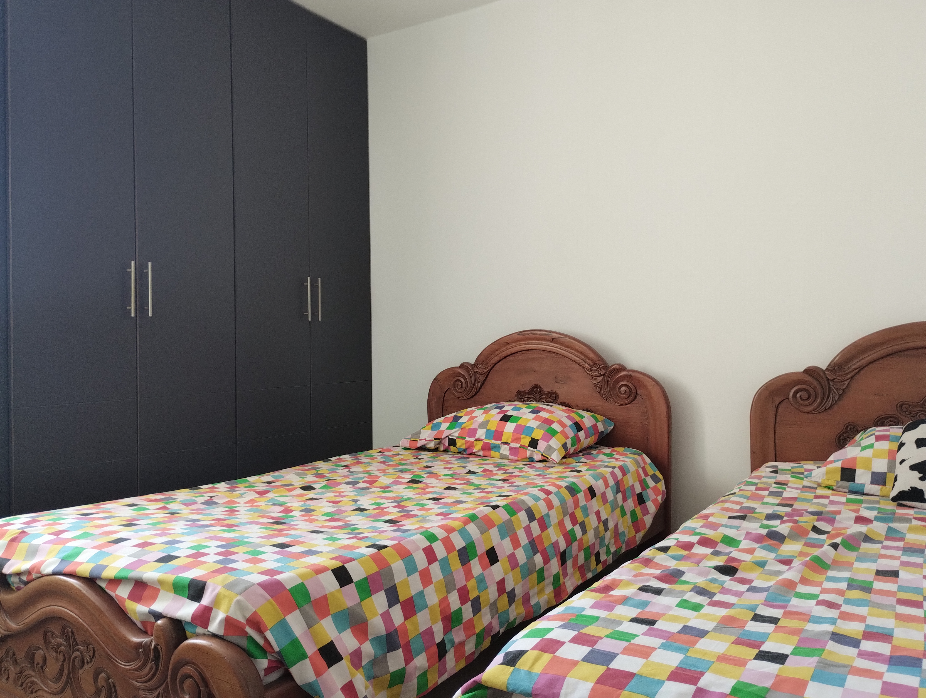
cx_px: 463
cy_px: 349
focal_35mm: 28
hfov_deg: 63.4
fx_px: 750
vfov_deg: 49.9
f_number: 1.8
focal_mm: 4.27
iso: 258
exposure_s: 1/60
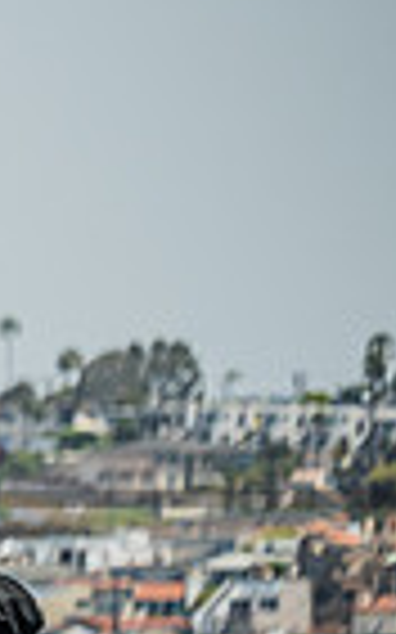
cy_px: 605
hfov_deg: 1.2
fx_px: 18858
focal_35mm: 1091
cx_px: -873
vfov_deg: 1.9
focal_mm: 260
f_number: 5.6
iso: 320
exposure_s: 1/1000
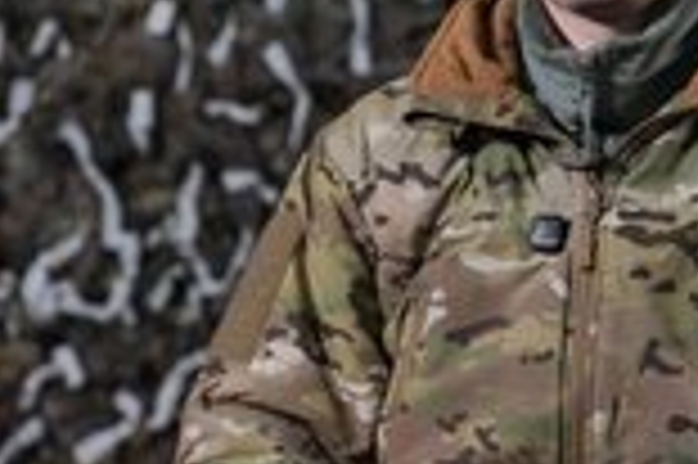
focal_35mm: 160
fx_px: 3099
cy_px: 137
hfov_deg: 12.8
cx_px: 464
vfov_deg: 8.6
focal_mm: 62
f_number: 2.8
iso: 800
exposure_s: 1/50
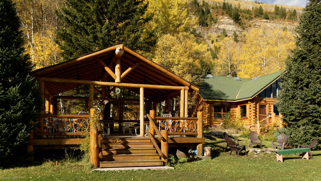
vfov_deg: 44.2
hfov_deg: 71.9
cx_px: 164
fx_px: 221
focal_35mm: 26
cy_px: 74
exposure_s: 1/250
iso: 200
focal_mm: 24
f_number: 6.3
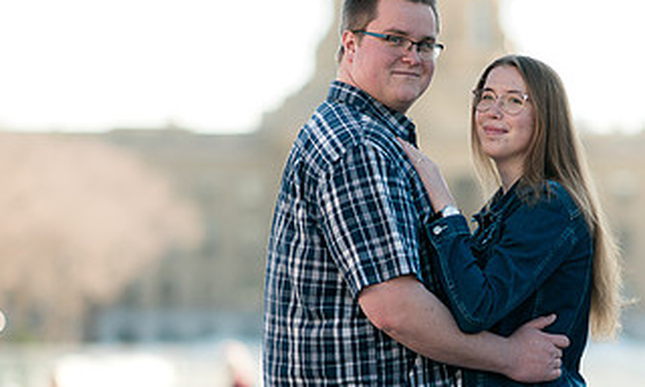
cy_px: 281
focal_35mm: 175
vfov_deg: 7.3
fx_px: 3042
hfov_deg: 12.1
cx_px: 422
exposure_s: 1/1600
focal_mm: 85
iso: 100
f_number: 1.4
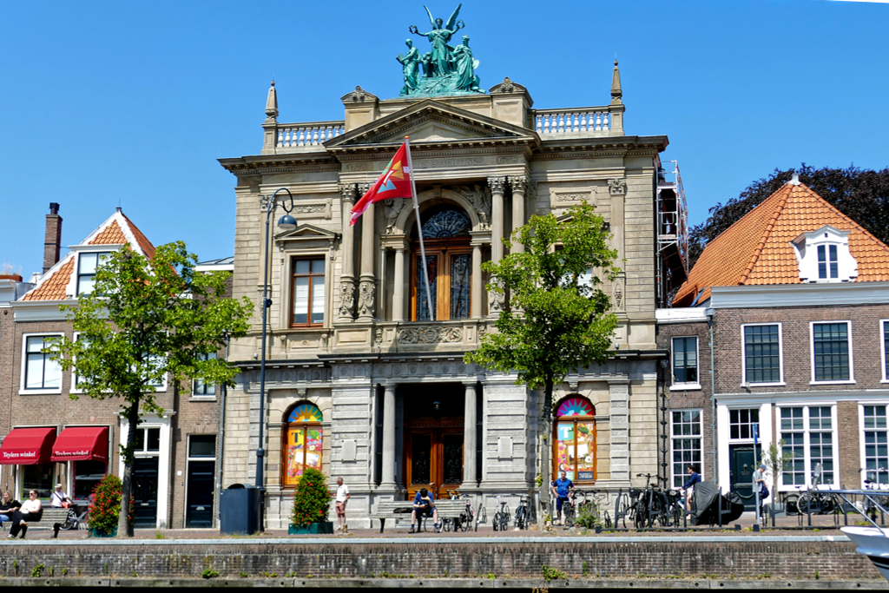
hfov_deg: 42.7
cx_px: 444
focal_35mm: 46
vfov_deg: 29.3
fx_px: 1136
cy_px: 296
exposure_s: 1/1300
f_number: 3.2
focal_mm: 16.7
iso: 125
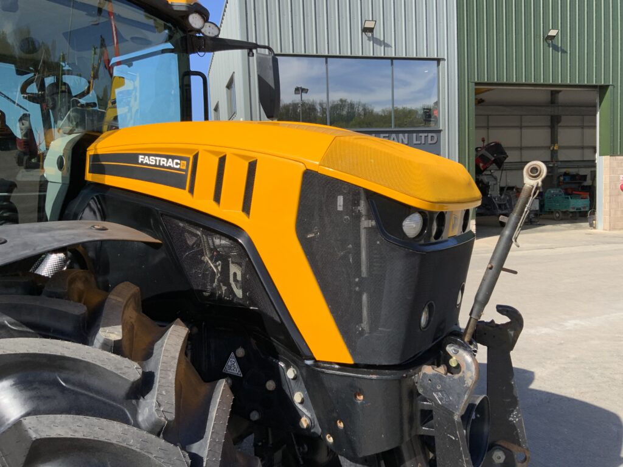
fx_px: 522
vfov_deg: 48.2
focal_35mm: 29
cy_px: 234
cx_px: 312
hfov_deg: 61.7
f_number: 1.8
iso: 16
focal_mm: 3
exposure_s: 1/1098
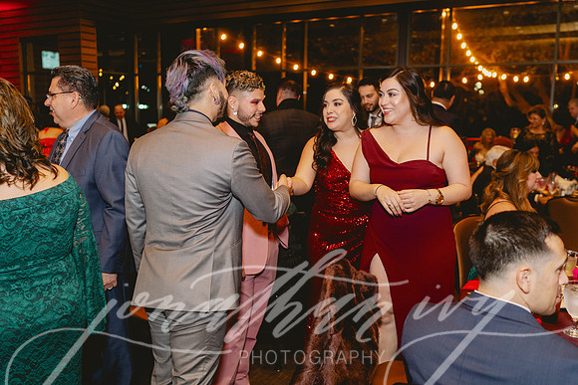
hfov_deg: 54.4
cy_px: 192
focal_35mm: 35
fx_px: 562
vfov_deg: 37.9
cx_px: 289
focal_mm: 35
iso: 1600
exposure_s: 1/125
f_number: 2.8
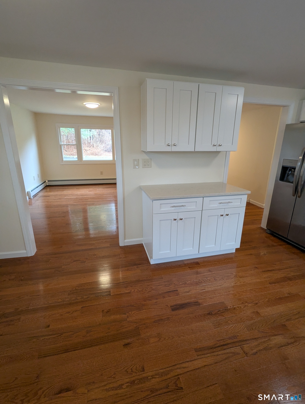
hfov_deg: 78.3
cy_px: 202
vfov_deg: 94.4
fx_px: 187
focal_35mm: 16
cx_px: 152
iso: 240
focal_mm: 2.35
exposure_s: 1/120
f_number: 2.2
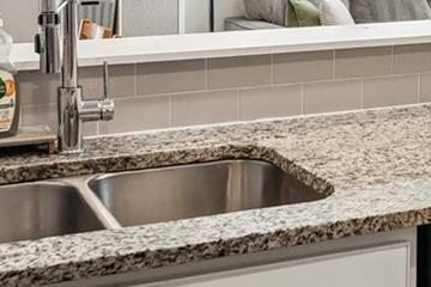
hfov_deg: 27.2
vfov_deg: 17.4
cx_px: 327
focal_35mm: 73
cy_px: -92
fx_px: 877
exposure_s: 1/30
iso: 250
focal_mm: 11
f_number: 8
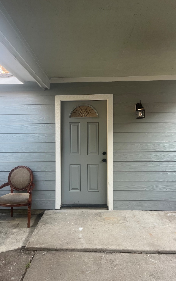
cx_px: 79
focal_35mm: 28
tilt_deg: -1.4
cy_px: 140
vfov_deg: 66.5
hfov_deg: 44.5
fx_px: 215
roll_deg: +0.1
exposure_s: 1/122
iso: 80
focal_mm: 5.1
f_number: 1.6
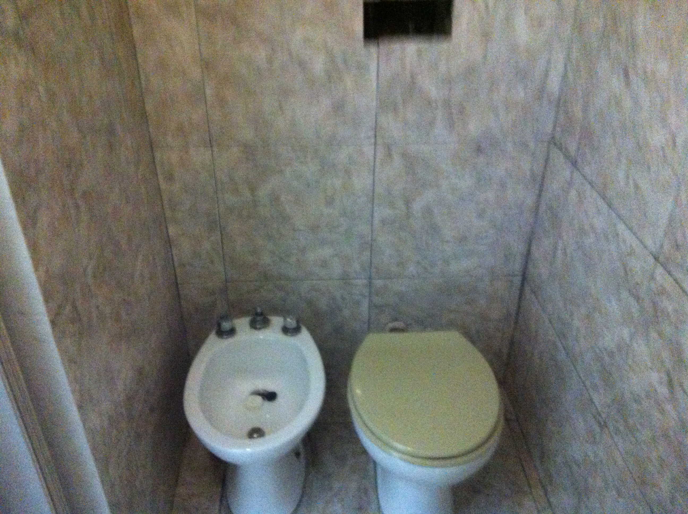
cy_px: 257
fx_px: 695
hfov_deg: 52.7
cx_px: 344
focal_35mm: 35
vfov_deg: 40.6
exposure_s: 1/15
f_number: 2.8
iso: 1000
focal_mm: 3.85
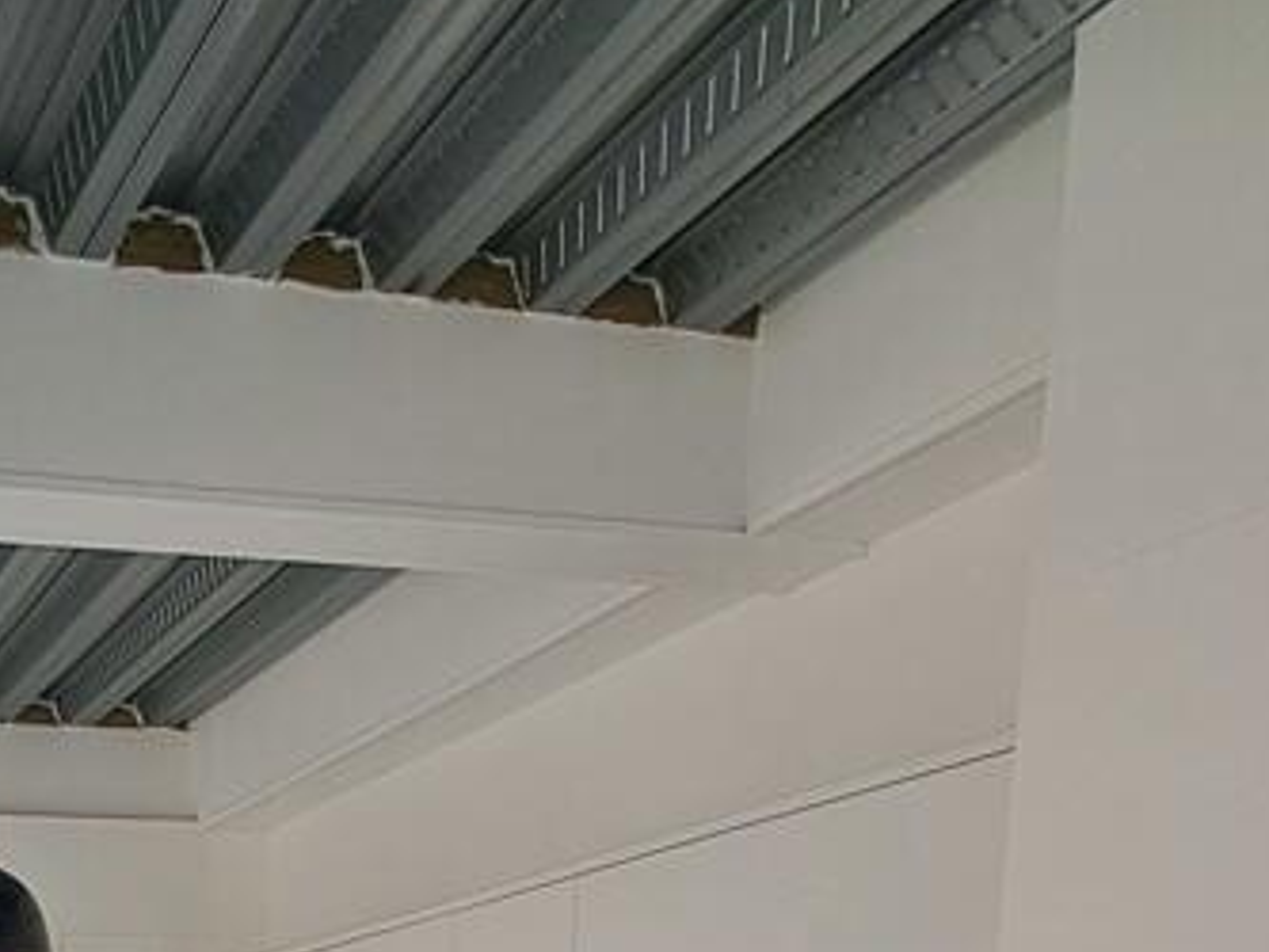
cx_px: -46
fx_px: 1467
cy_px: 1420
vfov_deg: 26.4
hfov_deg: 40.1
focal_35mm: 40
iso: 80
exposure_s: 1/100
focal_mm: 1.42
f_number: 2.2
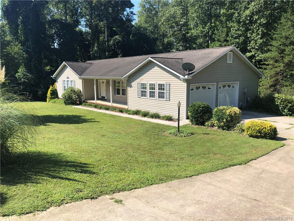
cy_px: 110
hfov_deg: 63.4
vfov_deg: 49.7
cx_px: 147
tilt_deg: -7.3
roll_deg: +0.6
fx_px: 238
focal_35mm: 28
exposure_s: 1/1156
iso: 20
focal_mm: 3.99
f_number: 1.8
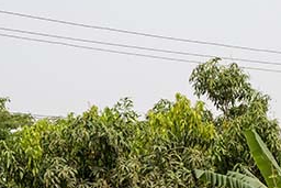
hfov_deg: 22.4
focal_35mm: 90
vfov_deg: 14.9
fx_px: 703
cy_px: 204
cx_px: 206
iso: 320
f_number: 9
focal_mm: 24
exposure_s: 1/500
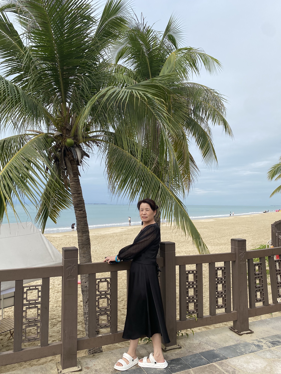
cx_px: 140
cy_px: 187
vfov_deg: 67.3
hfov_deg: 53.1
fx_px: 281
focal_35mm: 26
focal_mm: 4.25
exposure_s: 1/2688
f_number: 1.8
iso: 32
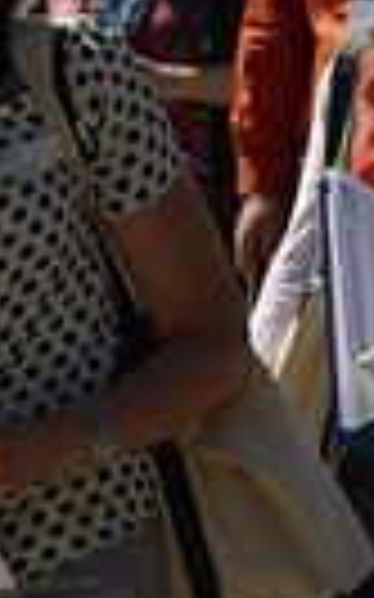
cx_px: 829
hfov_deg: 2.4
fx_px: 8702
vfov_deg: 3.9
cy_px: 128
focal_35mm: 533
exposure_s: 1/400
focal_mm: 120
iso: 100
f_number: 8
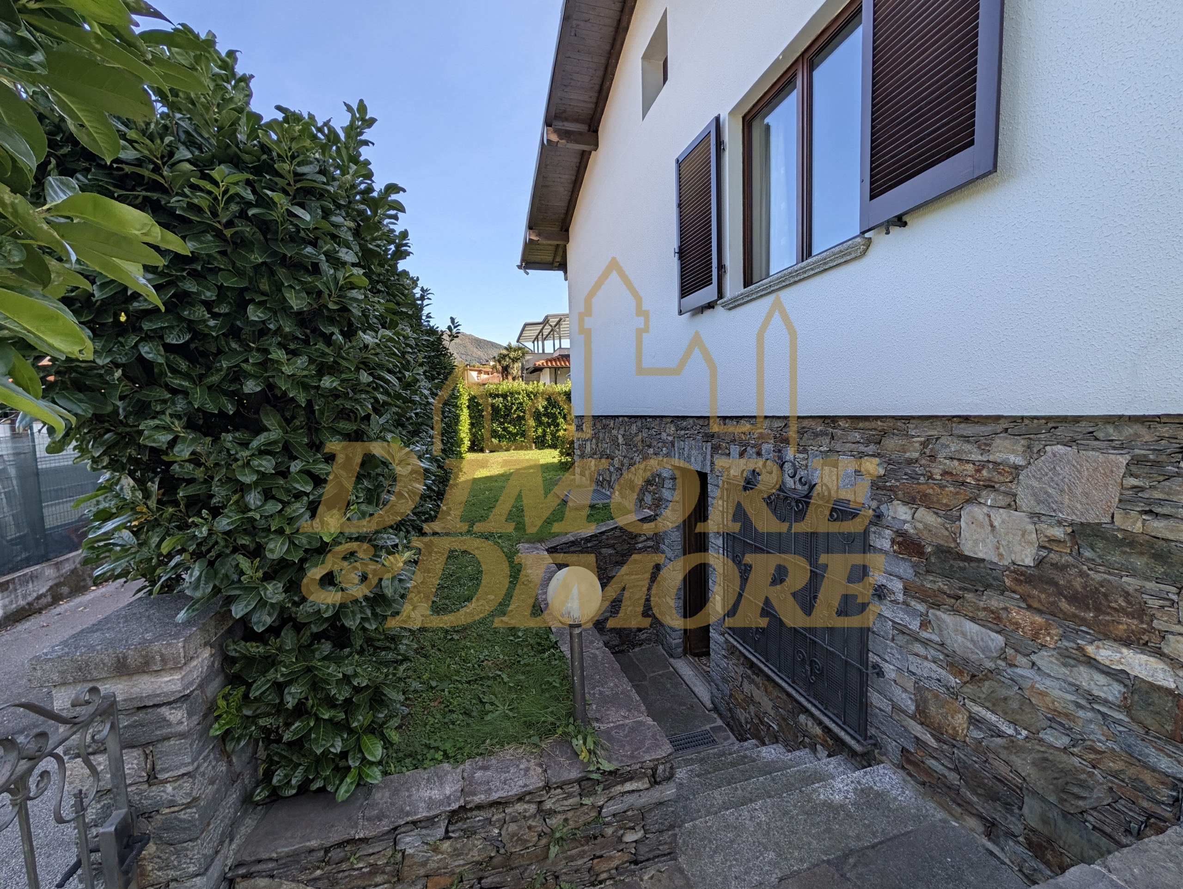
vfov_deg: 94.6
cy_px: 444
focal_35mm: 12
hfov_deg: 110.5
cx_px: 592
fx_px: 410
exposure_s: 1/976
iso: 53
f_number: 1.7
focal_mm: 2.02
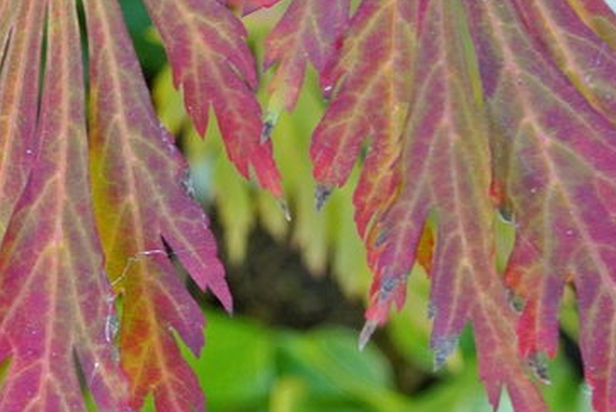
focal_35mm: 113
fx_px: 1935
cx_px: 271
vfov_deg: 12.1
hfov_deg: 18.1
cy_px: 127
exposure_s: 1/30
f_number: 4.2
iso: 400
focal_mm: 15.1
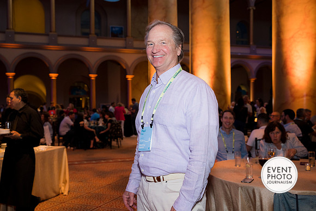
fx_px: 356
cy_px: 106
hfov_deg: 47.9
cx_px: 158
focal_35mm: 41
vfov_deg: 33.0
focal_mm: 40
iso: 800
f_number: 4
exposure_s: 1/100
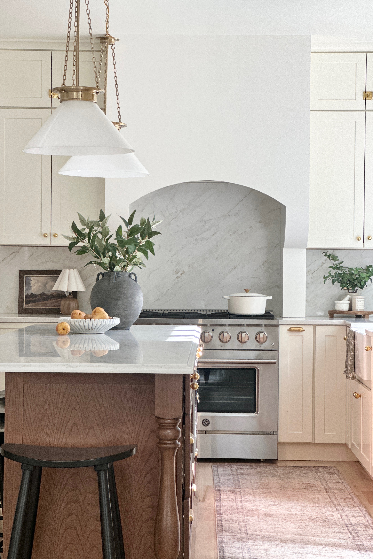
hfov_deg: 16.9
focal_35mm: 81
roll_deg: -0.5
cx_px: 179
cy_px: 278
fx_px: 1259
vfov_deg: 25.1
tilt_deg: +0.2
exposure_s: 1/121
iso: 100
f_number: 2.8
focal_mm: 9
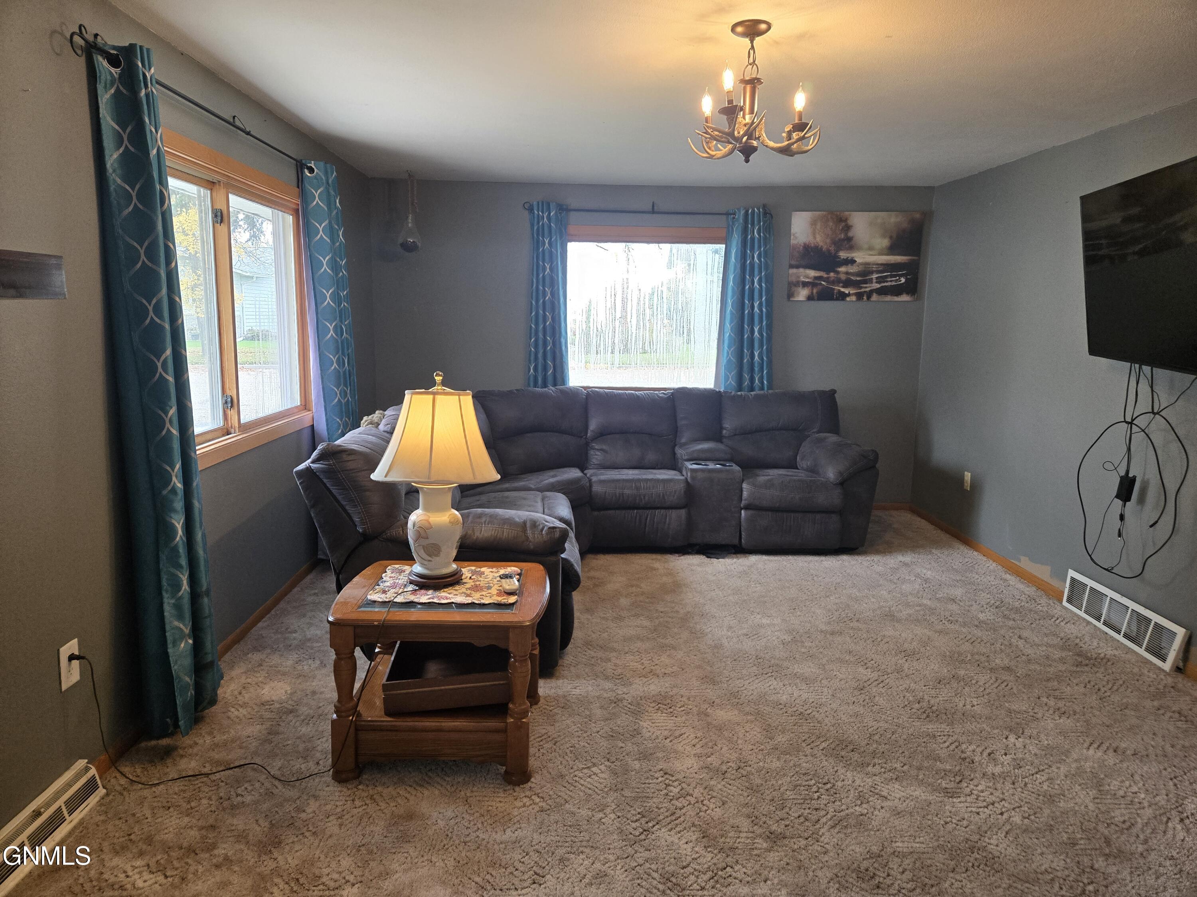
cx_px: 598
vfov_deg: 58.9
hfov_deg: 73.9
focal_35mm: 23
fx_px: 795
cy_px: 448
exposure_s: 1/120
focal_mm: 5.4
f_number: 1.8
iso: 200
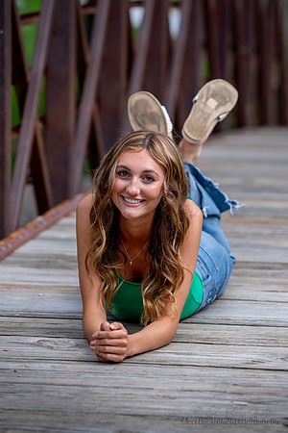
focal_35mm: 200
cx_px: 144
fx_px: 2400
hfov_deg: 6.9
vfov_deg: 10.3
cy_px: 216
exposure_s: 1/200
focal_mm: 200
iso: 100
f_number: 4
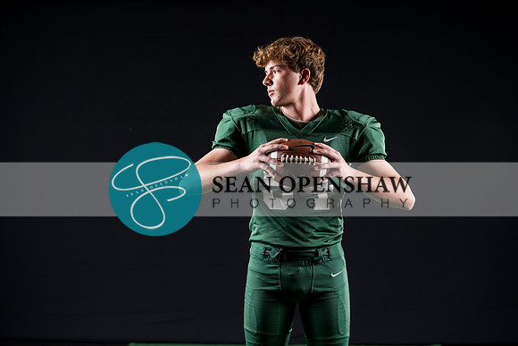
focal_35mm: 70
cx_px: 259
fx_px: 1007
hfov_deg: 28.8
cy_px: 173
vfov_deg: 19.5
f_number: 4
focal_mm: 70
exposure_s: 1/160
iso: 200
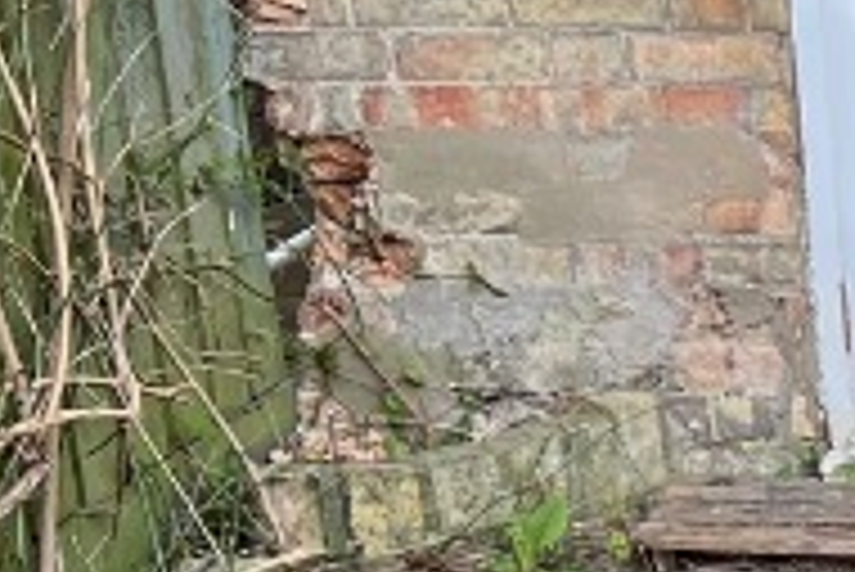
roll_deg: -0.3
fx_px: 4064
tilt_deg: -23.5
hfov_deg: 10.8
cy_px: 1194
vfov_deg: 7.7
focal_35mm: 171
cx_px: 1827
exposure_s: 1/840
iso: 50
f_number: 1.5
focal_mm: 5.7
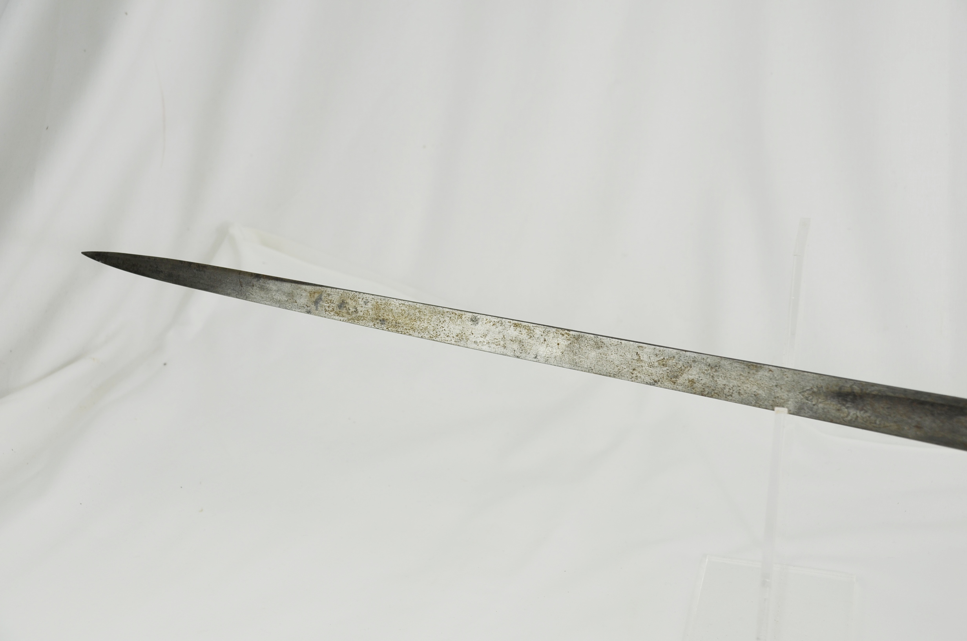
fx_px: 1407
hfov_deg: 37.9
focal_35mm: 52
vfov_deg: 25.6
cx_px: 484
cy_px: 320
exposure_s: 1/125
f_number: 5.6
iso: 200
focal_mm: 35
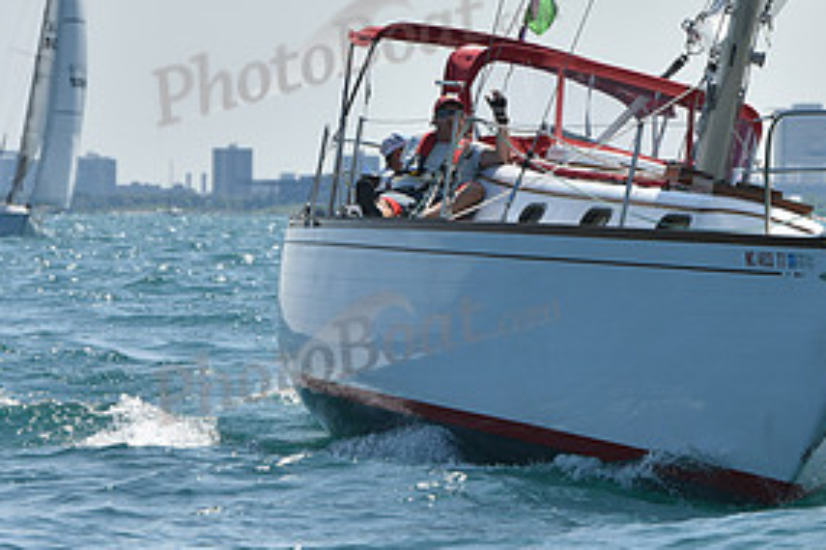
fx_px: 7938
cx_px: 713
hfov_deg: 5.9
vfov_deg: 4.0
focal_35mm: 346
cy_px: 161
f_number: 8
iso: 250
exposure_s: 1/1250
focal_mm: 170
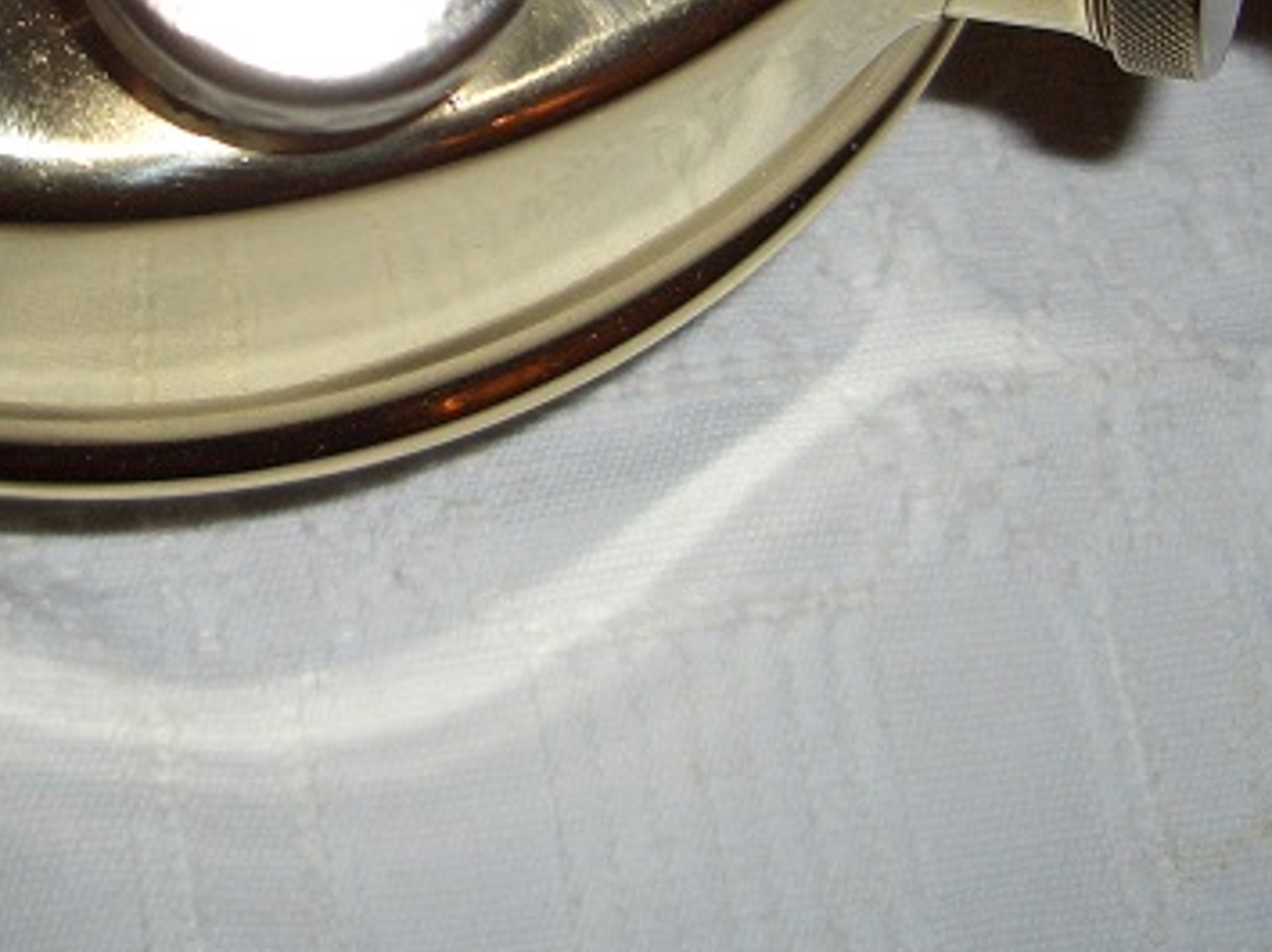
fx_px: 2791
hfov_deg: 25.4
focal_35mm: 76
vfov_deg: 19.0
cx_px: 309
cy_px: 57
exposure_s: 1/60
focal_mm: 5.8
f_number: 2.6
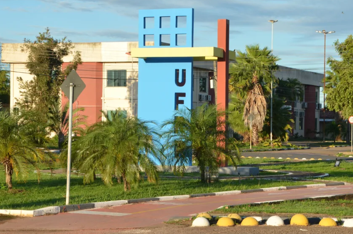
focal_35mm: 169
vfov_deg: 8.1
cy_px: 107
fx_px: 1654
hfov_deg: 12.2
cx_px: 196
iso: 640
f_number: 11
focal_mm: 92
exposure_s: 1/500
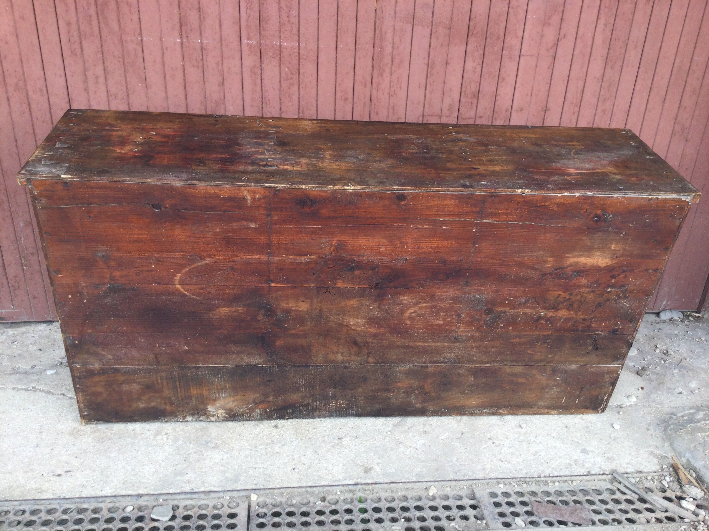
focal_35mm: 31
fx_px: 635
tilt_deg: -27.4
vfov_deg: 45.4
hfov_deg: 58.4
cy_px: 266
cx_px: 354
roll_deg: -4.2
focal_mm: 3.3
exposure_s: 1/100
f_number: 2.4
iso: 32
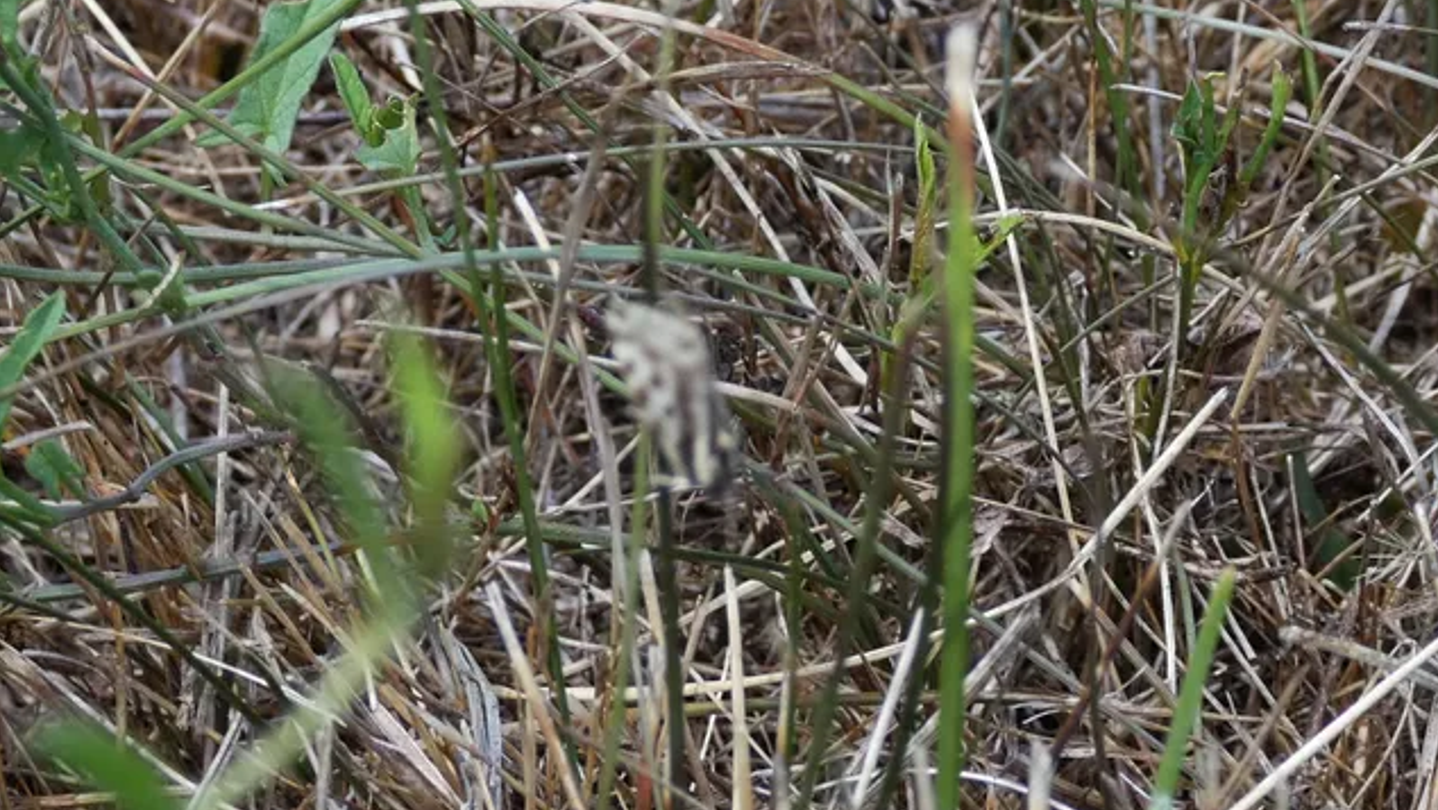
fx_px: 2098
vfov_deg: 21.8
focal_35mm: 55
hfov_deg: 37.8
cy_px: 417
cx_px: 724
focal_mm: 9
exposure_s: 1/100
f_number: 3.9
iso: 80
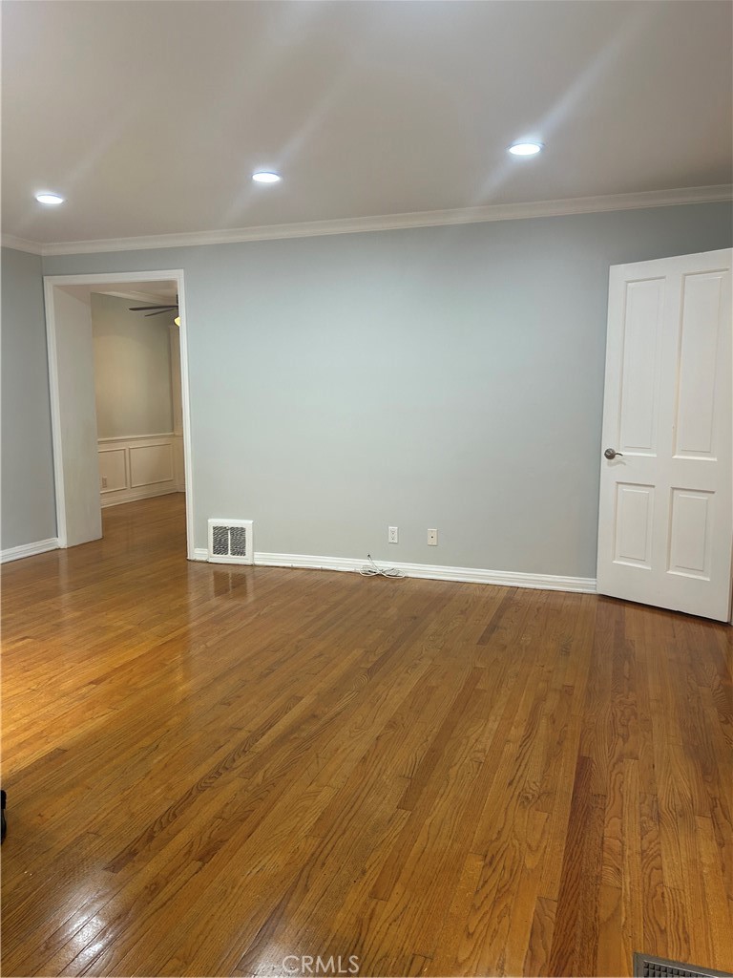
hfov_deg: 53.1
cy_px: 489
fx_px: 734
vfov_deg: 67.3
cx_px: 366
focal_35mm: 26
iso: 100
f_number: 1.5
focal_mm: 5.7
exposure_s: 1/120
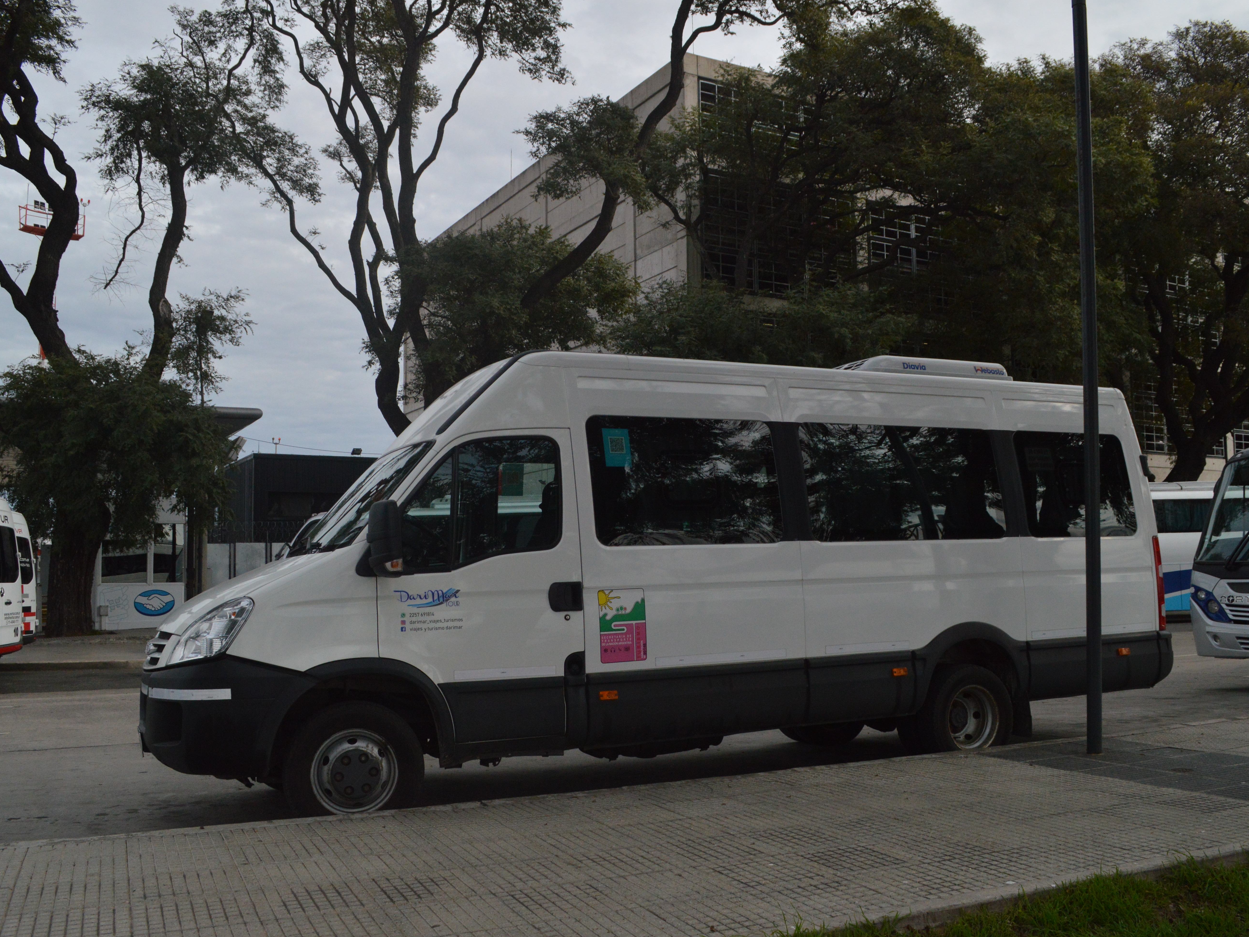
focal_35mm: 30
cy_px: 476
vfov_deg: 46.8
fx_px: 1082
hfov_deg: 60.0
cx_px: 632
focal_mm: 18
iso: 800
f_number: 7.1
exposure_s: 1/3200
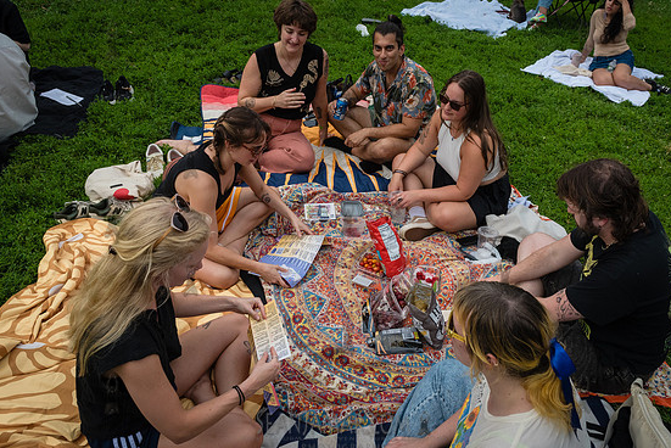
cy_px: 195
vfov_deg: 44.9
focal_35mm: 29
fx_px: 541
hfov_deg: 63.5
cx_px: 365
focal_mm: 24
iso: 1000
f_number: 5
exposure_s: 1/3200
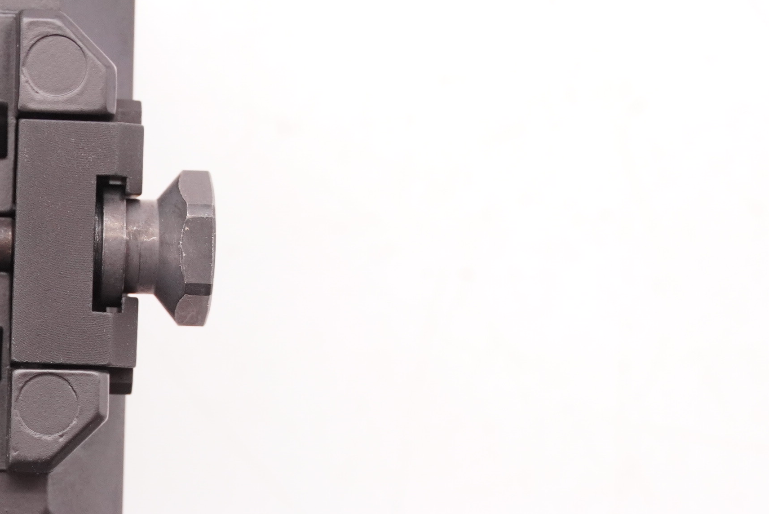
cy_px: 368
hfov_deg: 9.8
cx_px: -105
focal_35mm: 208
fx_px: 4446
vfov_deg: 6.6
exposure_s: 1/125
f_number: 5.6
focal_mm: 56
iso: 800
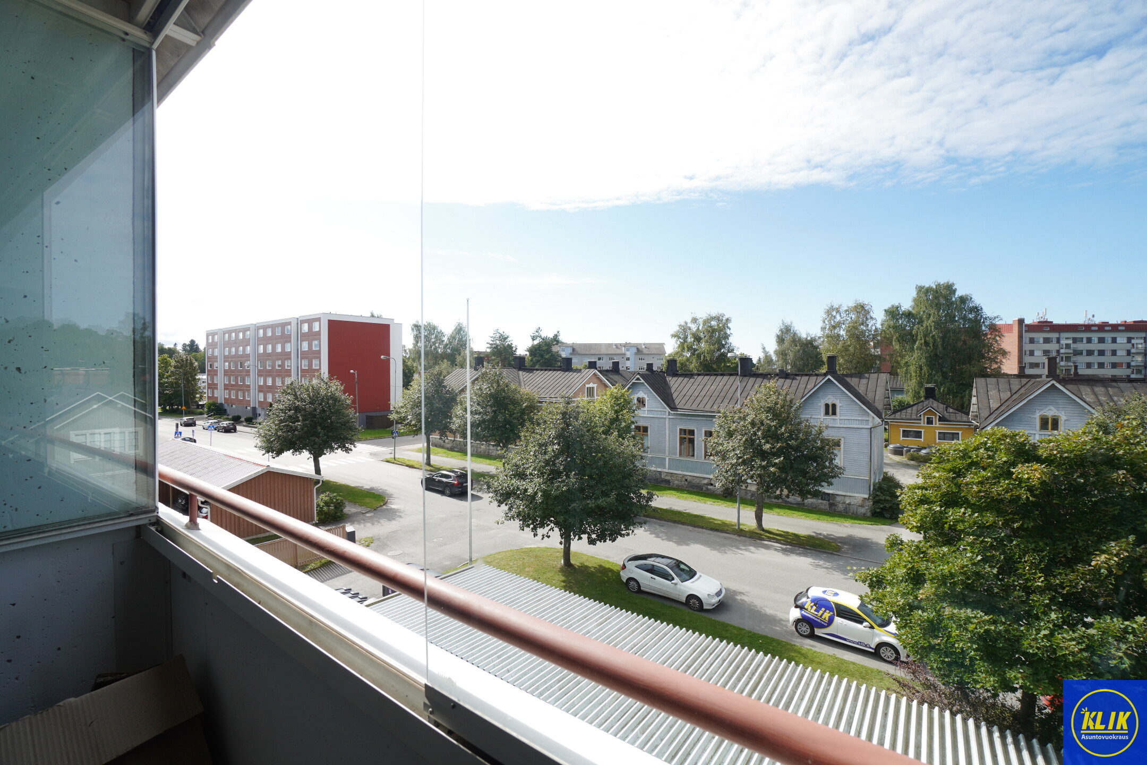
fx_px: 478
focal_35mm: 15
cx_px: 574
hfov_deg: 100.4
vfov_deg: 77.3
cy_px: 382
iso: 100
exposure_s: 1/160
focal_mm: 10
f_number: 8
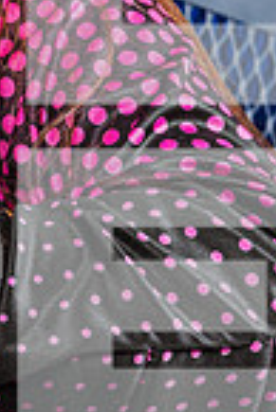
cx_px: -370
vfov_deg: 10.6
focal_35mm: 192
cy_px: -44
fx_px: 2203
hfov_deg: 6.8
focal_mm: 48
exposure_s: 1/125
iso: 400
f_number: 8
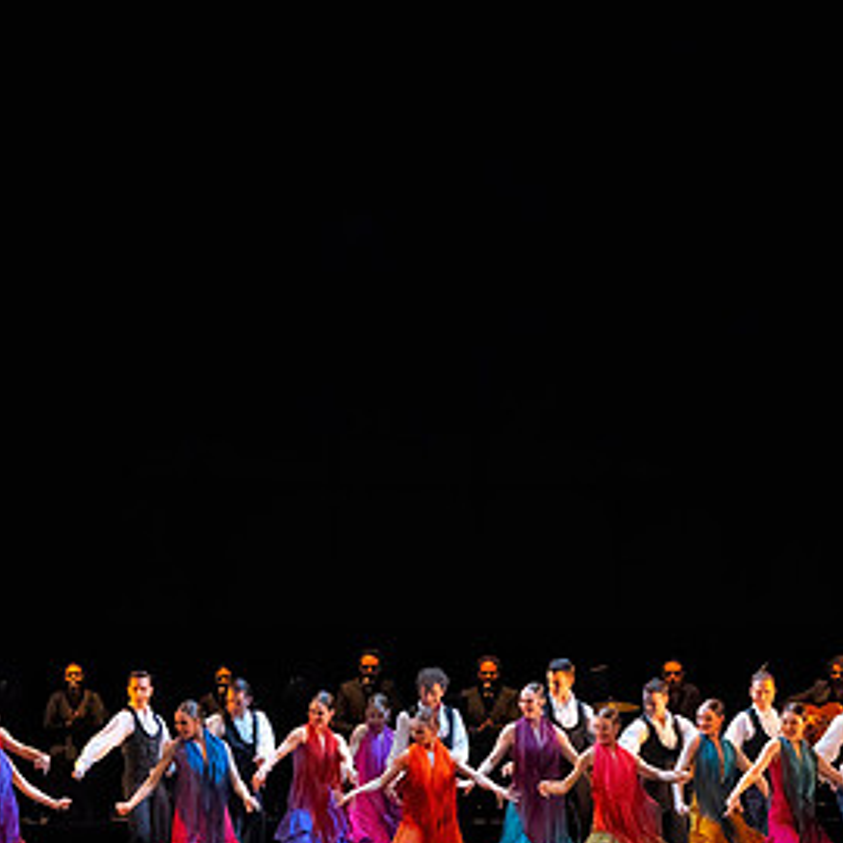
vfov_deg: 9.2
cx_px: 502
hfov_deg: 9.2
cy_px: 612
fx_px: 5235
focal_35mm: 190
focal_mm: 100
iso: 16000
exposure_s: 1/400
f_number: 9
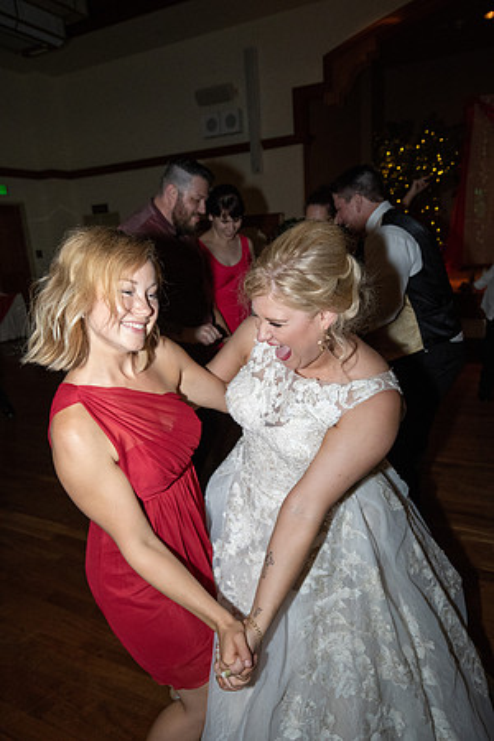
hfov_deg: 53.1
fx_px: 494
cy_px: 370
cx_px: 247
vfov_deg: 73.7
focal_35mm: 24
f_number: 5.6
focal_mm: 24
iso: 10000
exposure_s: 1/250
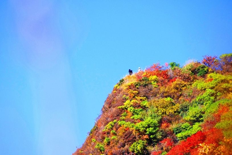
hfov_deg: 6.9
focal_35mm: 300
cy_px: 78
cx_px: 116
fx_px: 1933
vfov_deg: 4.6
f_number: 8
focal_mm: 200
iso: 400
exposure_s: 1/800
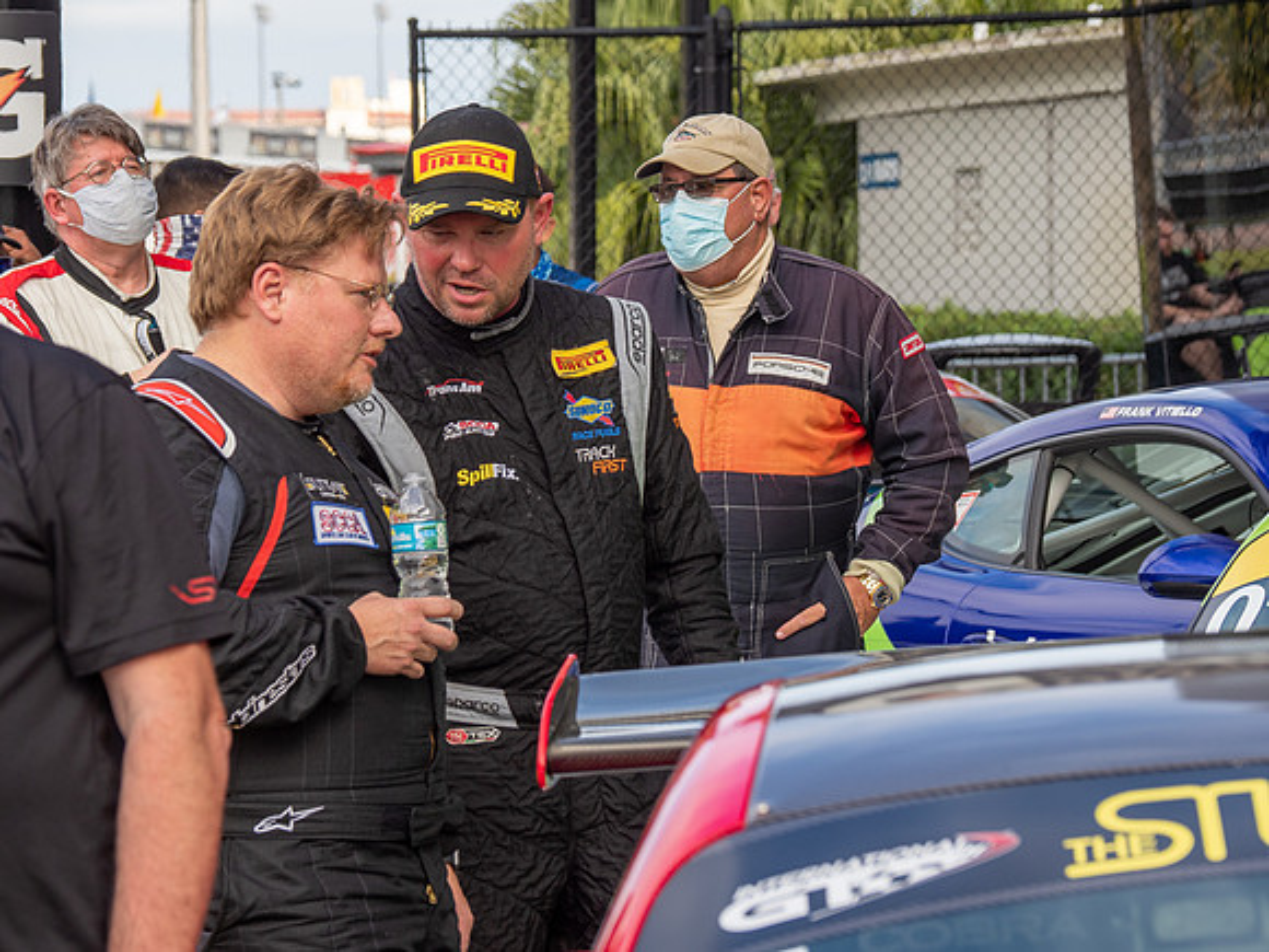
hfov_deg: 10.5
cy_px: 430
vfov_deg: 7.9
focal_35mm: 189
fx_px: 6911
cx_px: 574
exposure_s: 1/200
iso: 200
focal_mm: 86
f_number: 5.6
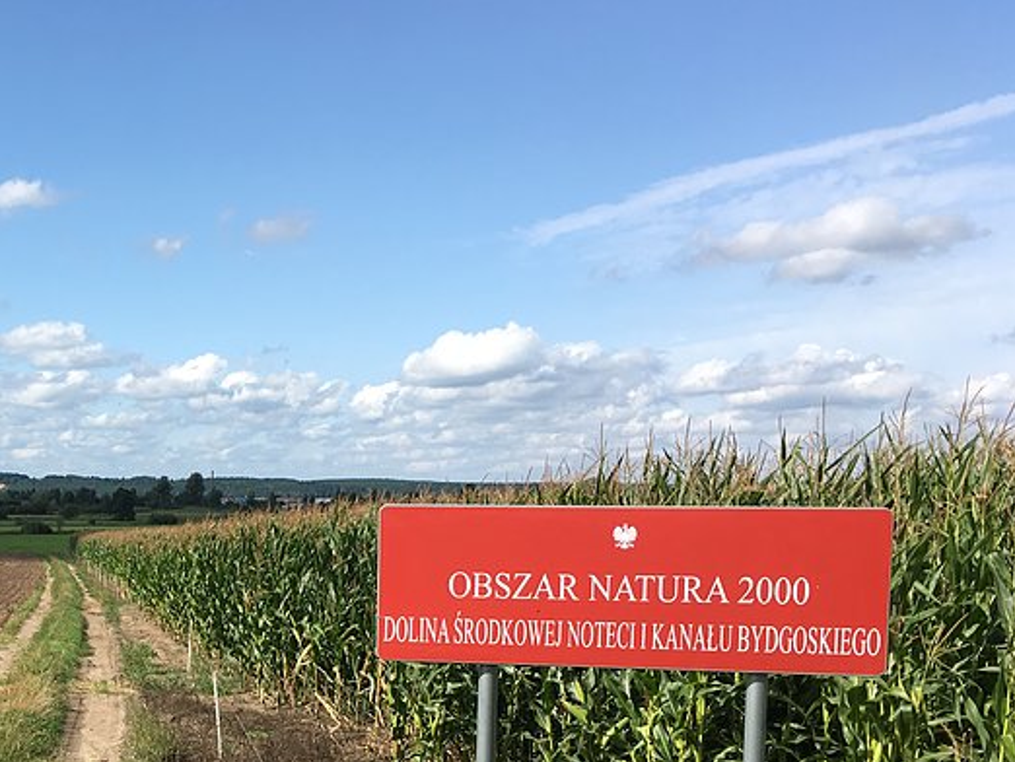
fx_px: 1467
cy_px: 623
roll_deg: -1.1
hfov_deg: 36.4
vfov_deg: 28.4
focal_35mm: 50
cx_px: 156
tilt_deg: -5.8
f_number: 2.2
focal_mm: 4.15
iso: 25
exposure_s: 1/1538
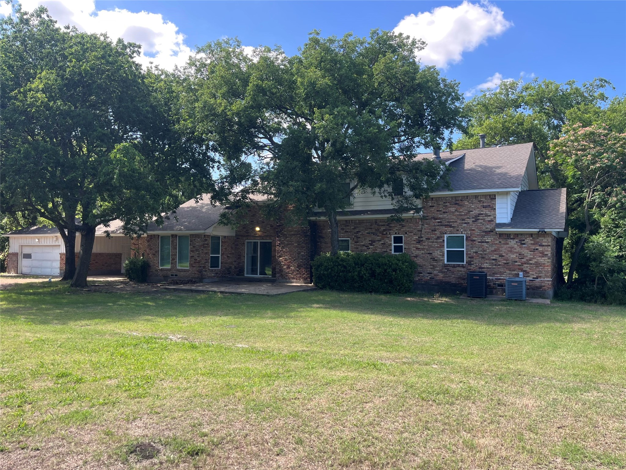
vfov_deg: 53.1
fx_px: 470
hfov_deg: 67.3
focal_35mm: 26
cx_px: 313
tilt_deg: +1.2
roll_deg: -0.2
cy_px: 235
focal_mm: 5.1
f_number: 1.6
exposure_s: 1/615
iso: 50
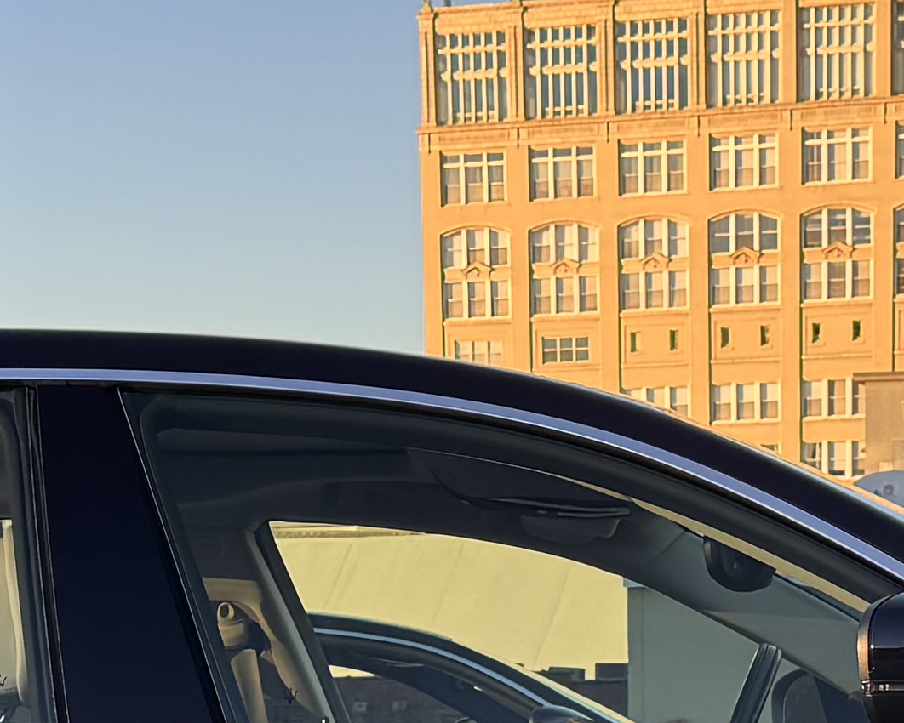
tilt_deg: -10.4
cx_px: 481
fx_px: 3372
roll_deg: +0.4
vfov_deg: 11.6
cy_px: 1165
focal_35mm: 126
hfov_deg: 15.3
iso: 80
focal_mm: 6.76
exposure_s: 1/792
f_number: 1.78
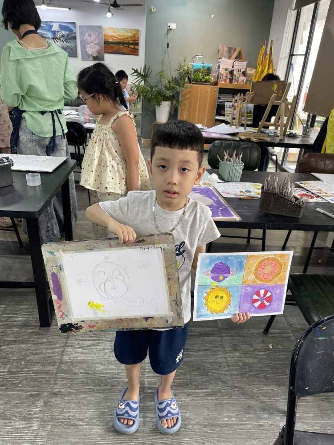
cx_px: 167
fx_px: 322
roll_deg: -4.1
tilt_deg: -24.8
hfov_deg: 54.9
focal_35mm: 25
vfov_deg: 69.4
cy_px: 222
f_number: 1.6
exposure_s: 1/121
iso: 100
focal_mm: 5.1
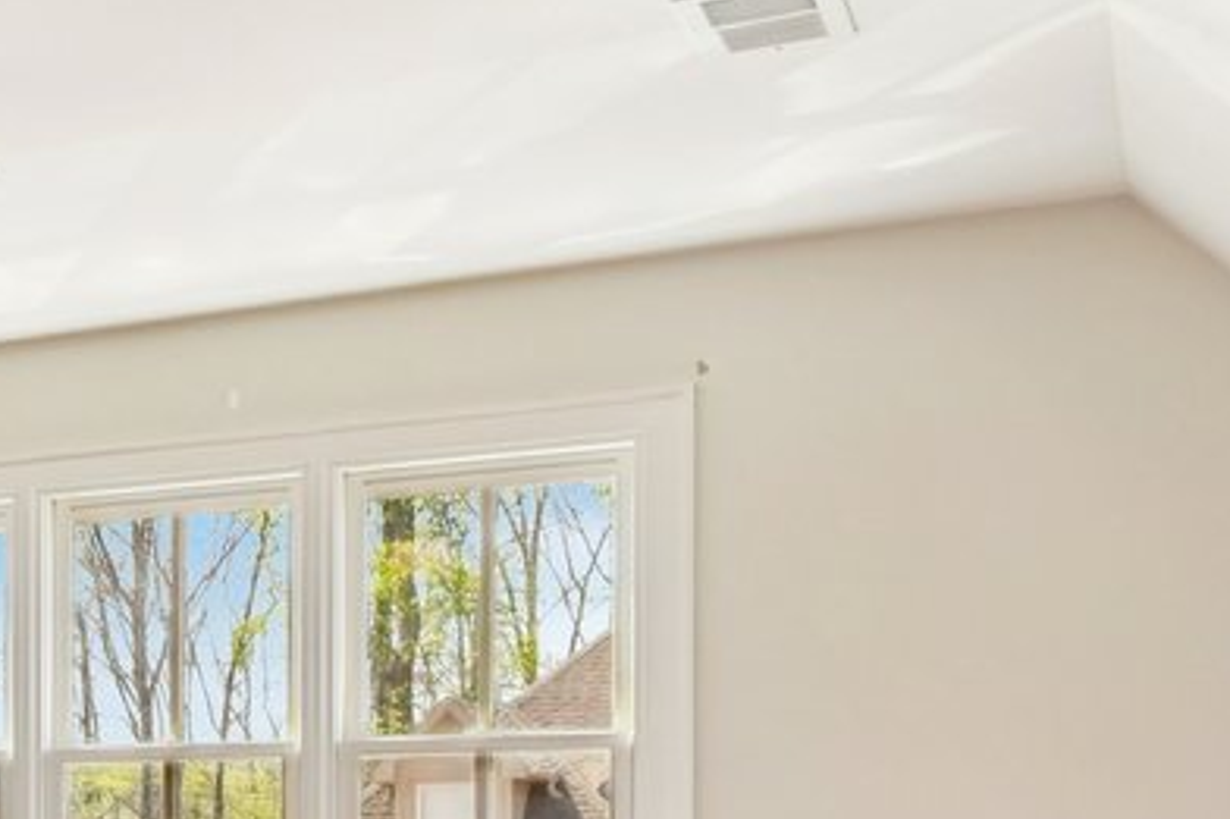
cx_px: -922
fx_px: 2322
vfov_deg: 19.1
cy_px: 918
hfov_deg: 21.2
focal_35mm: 68
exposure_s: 1/30
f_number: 8
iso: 400
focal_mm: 13
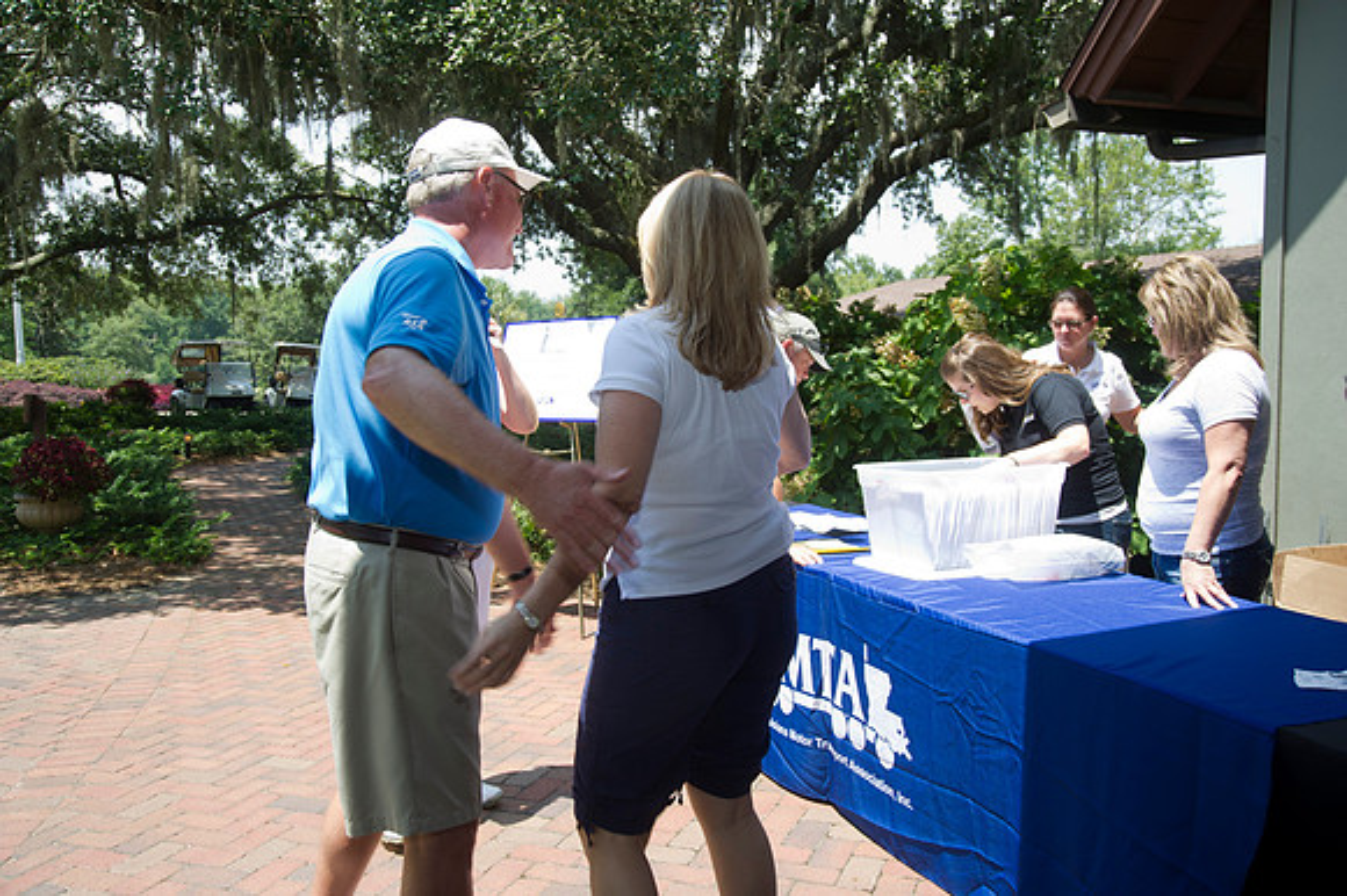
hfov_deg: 58.7
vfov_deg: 41.1
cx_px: 674
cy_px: 448
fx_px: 1197
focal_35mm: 32
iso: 200
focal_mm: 32
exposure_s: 1/125
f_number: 7.1
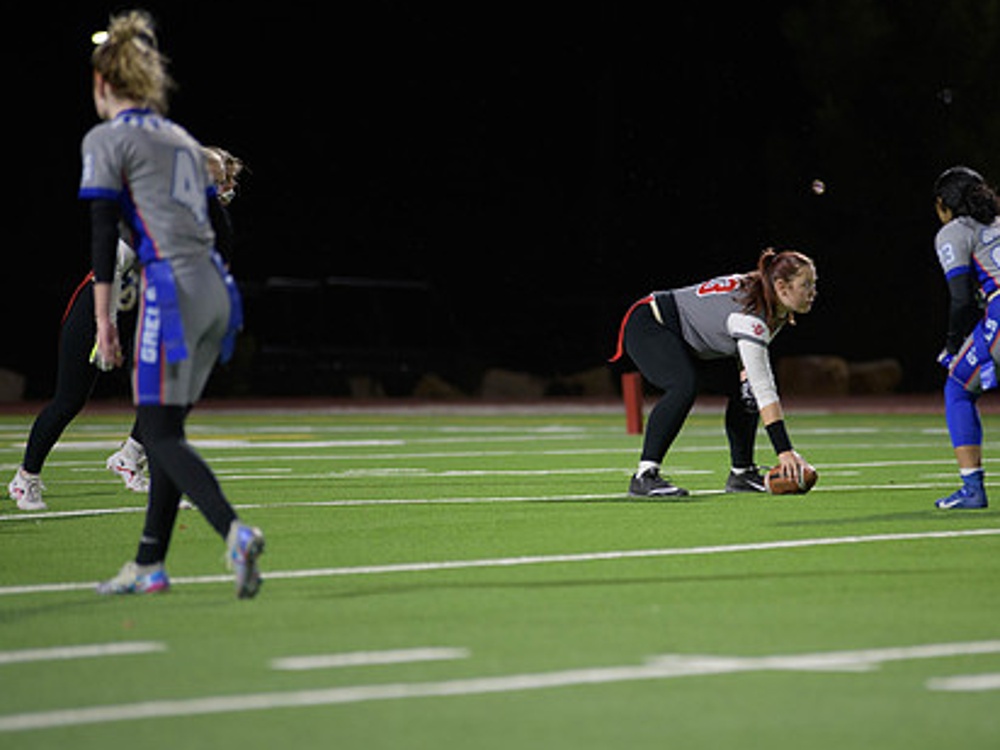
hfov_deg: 7.3
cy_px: 394
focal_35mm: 271
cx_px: 626
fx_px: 7829
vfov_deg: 5.5
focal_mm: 200
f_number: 2.8
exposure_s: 1/200
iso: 1000
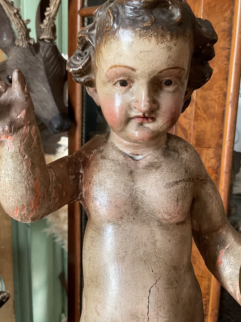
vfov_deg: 47.7
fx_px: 362
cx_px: 101
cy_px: 135
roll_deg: -1.8
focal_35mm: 39
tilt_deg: -10.3
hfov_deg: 36.7
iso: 100
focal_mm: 3
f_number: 1.8
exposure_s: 1/60
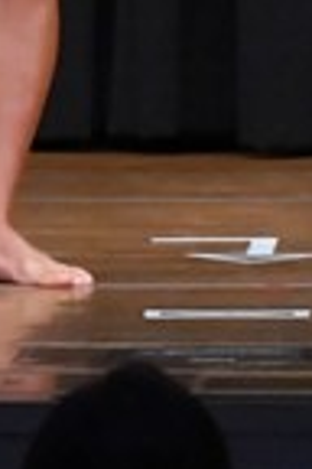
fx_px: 15183
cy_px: -365
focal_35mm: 1168
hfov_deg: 1.2
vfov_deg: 1.8
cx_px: 518
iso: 8000
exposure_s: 1/400
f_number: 5.6
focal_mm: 145
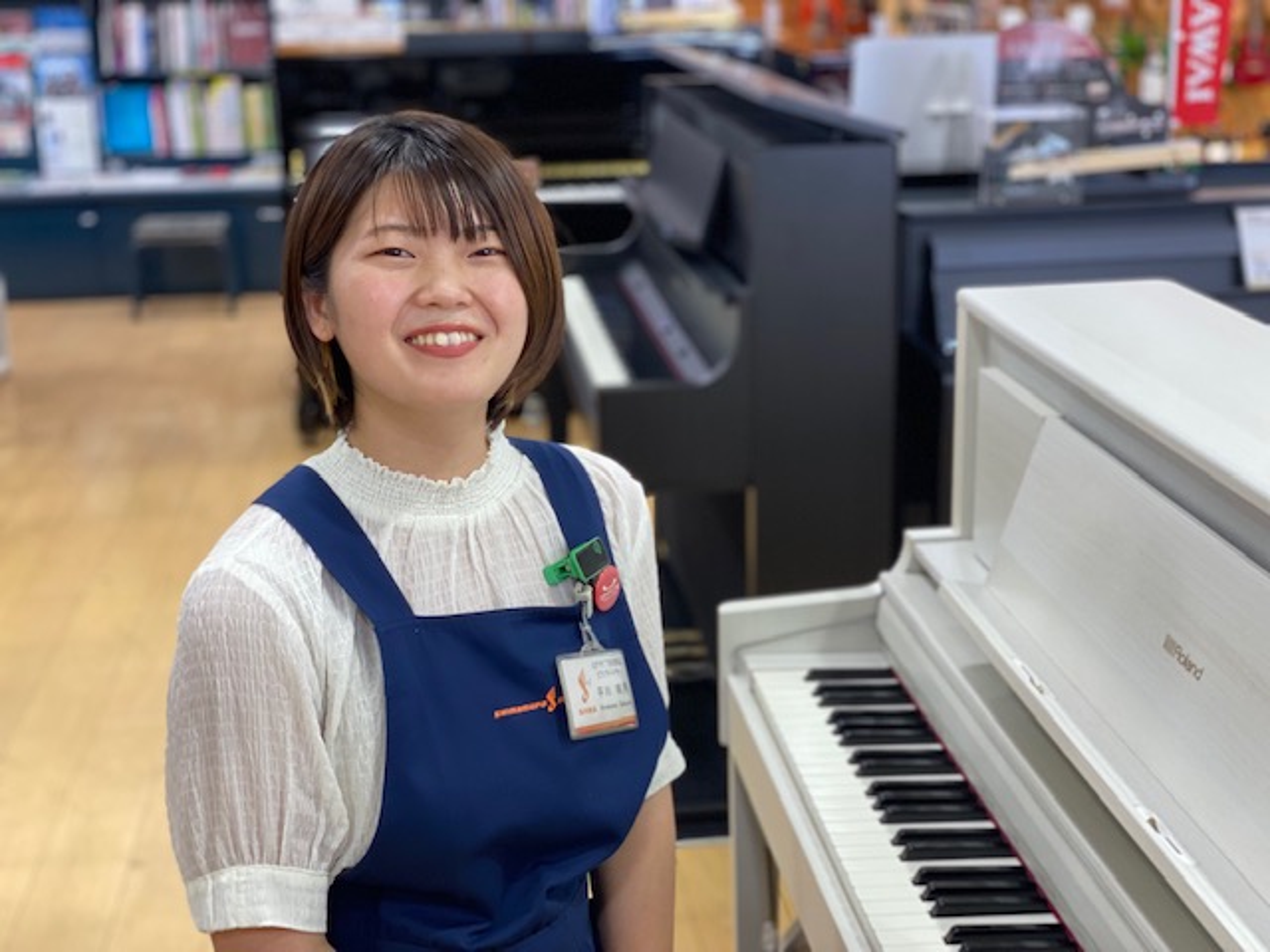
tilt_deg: -16.5
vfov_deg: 28.0
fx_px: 1908
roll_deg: +0.4
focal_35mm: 52
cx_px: 635
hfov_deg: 36.8
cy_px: 476
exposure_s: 1/120
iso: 125
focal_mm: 6
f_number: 2
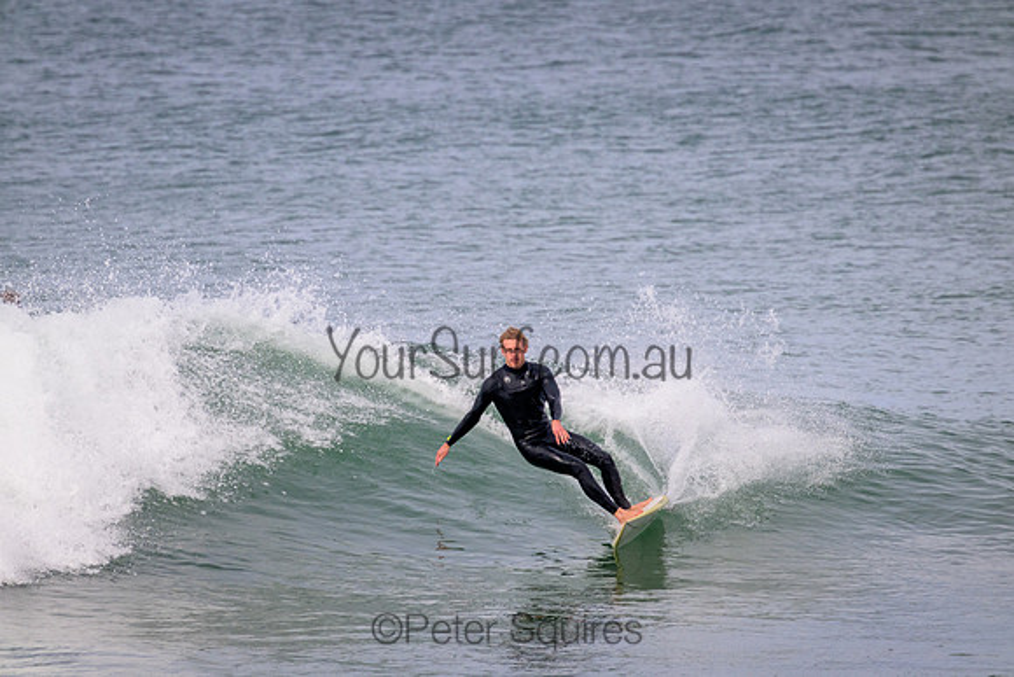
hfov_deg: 2.6
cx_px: 507
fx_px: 22538
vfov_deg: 1.7
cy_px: 338
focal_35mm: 800
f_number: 11
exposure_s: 1/2000
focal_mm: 800
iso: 1600
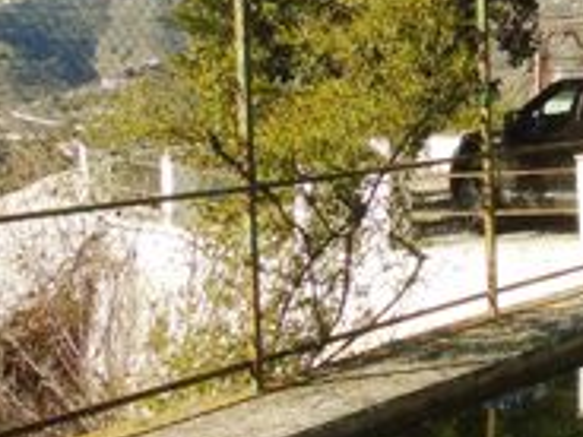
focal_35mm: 96
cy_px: 79
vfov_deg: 15.3
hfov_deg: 19.2
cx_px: 708
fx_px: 1617
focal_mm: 4.4
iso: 200
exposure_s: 1/1000
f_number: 3.6
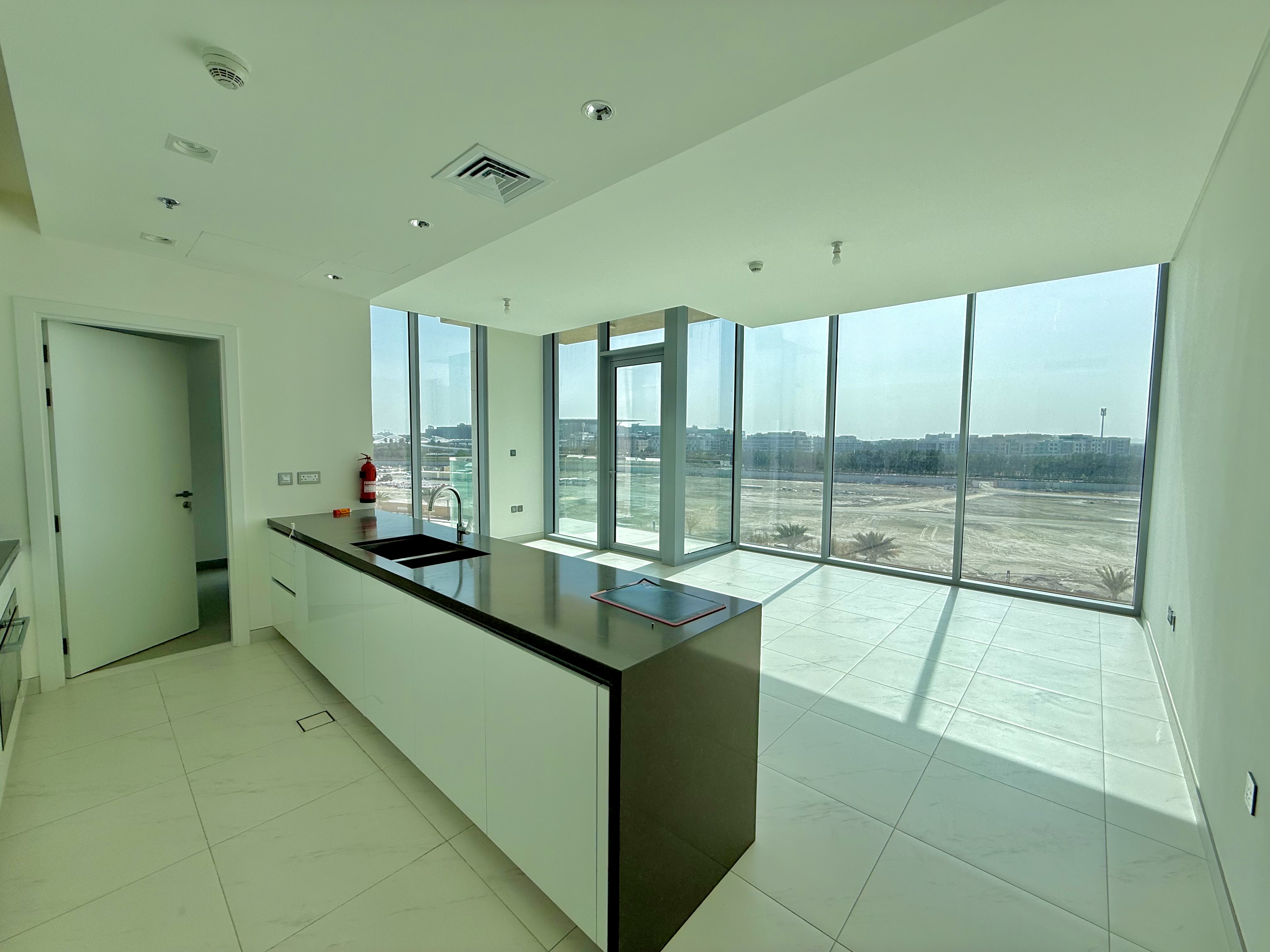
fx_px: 514
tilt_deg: -3.1
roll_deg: -0.6
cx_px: 635
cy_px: 476
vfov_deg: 85.7
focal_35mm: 14
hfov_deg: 102.1
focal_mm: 2.22
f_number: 2.2
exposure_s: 1/1497
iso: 50
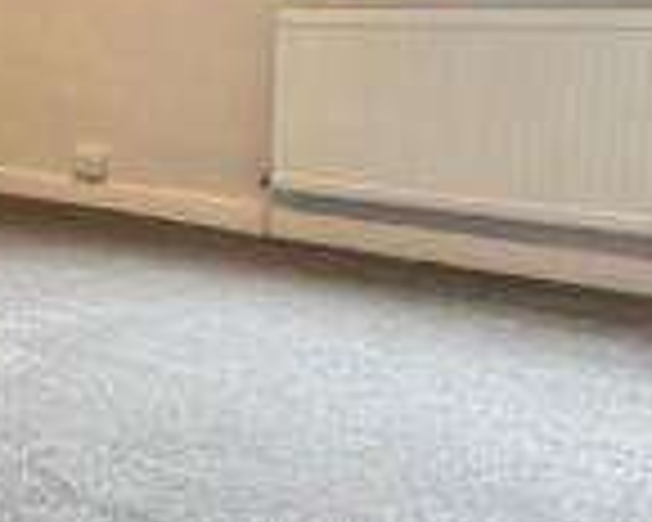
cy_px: 133
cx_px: -52
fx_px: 984
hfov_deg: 32.6
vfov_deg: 29.2
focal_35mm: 51
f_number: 1.8
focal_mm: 1.57
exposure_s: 1/86
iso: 250
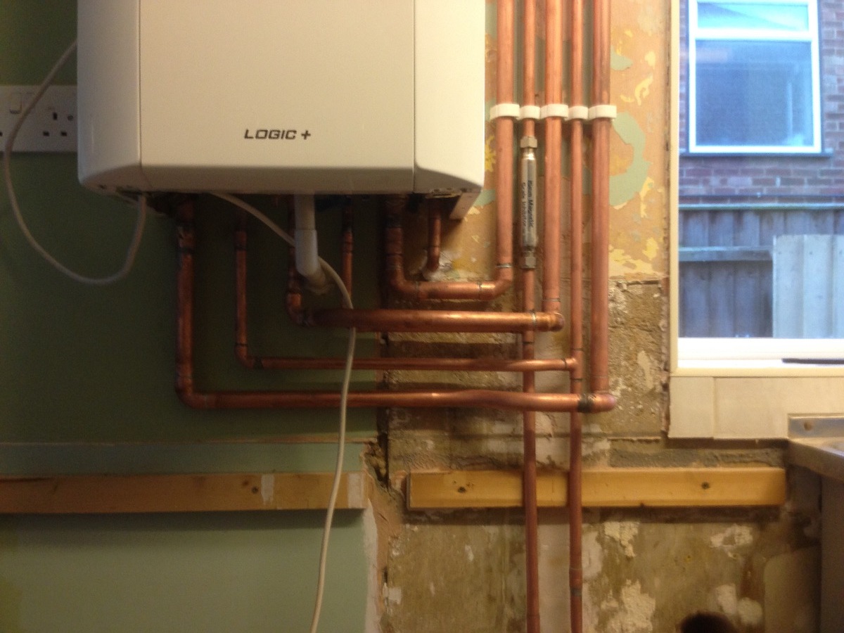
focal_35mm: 33
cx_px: 422
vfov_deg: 42.9
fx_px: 805
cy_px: 316
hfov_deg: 55.4
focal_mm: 4.12
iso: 125
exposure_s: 1/20
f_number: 2.4
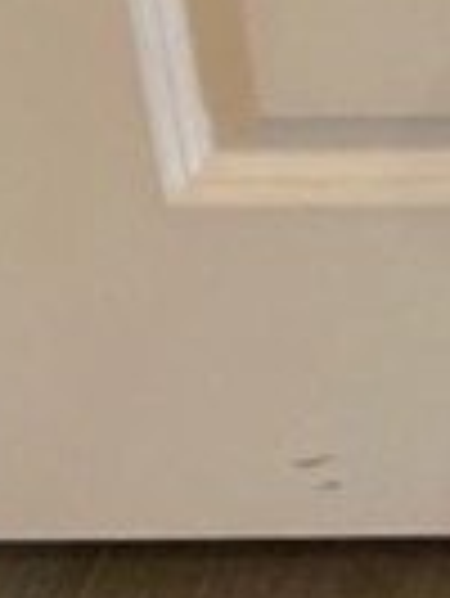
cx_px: 1534
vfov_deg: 8.9
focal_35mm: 200
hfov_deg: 6.5
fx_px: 3461
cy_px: -886
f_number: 1.6
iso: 200
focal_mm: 4.2
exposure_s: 1/60
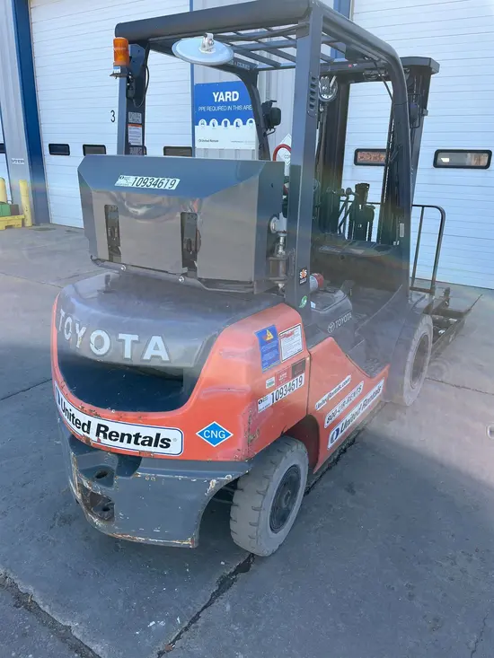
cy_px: 329
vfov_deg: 67.3
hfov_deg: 53.1
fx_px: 495
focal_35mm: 26
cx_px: 247
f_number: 1.6
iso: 50
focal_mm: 5.1
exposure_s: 1/631
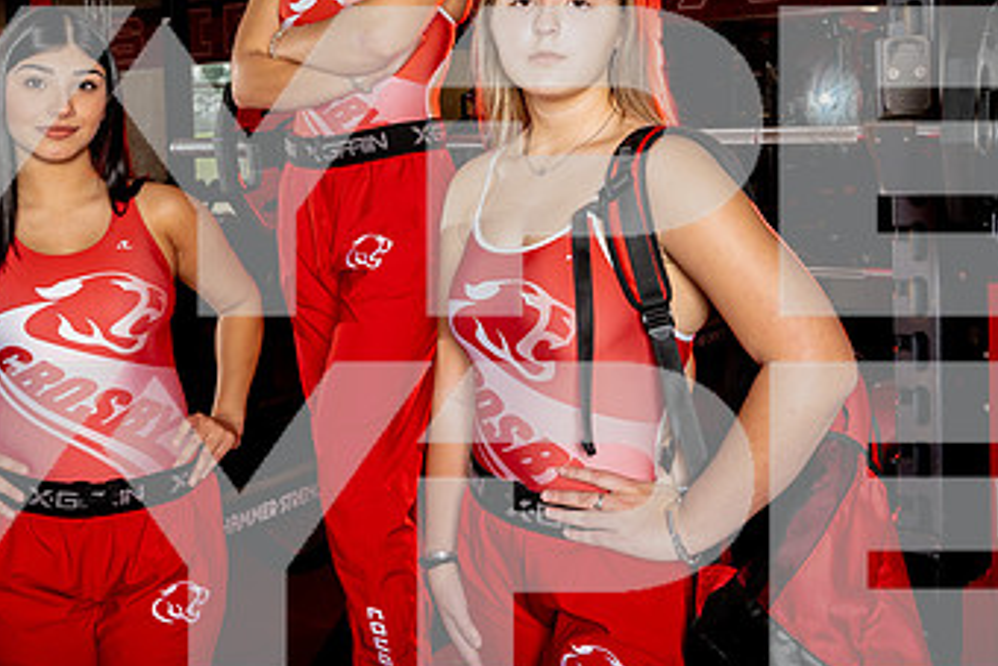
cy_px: 163
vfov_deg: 32.0
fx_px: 1137
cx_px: 370
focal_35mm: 41
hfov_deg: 46.9
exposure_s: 1/250
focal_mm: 24
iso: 400
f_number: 7.1
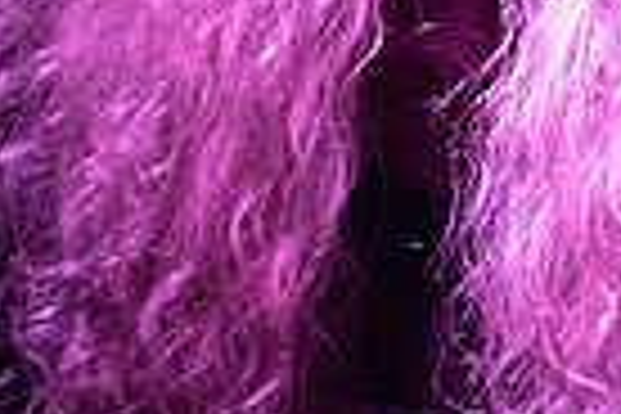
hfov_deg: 7.0
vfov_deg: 4.7
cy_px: 124
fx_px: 5071
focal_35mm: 294
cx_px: 576
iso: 2000
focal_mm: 70
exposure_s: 1/200
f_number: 3.2
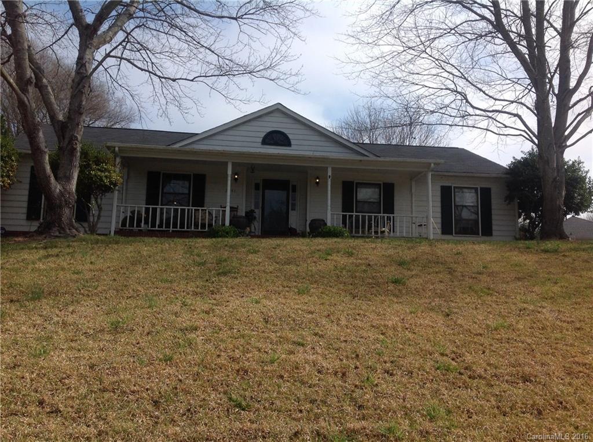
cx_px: 296
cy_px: 221
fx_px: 598
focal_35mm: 35
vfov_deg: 40.6
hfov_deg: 52.7
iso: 50
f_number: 2.4
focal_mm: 4.28
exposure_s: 1/2519
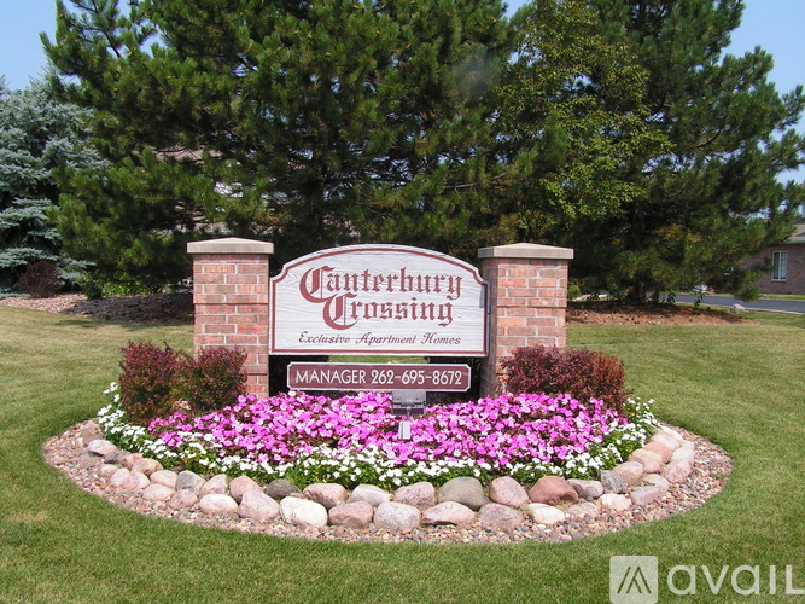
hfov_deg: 49.0
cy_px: 302
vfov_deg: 37.7
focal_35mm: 38
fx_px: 884
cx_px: 402
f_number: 5.6
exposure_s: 1/320
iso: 50
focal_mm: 6.3
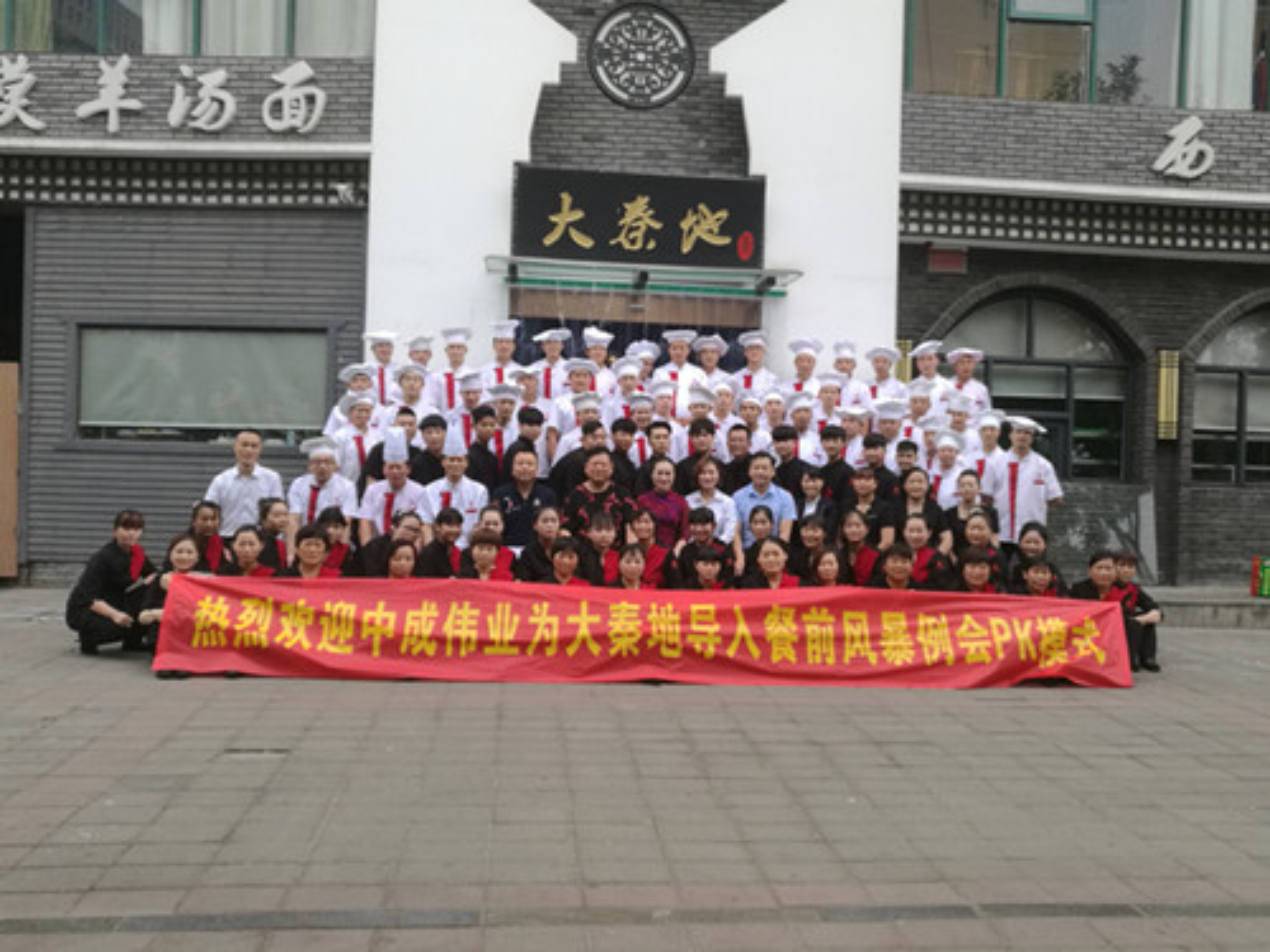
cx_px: 635
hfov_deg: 58.4
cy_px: 476
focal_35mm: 31
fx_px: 1137
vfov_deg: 45.4
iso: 50
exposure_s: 1/264
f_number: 2
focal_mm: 4.04
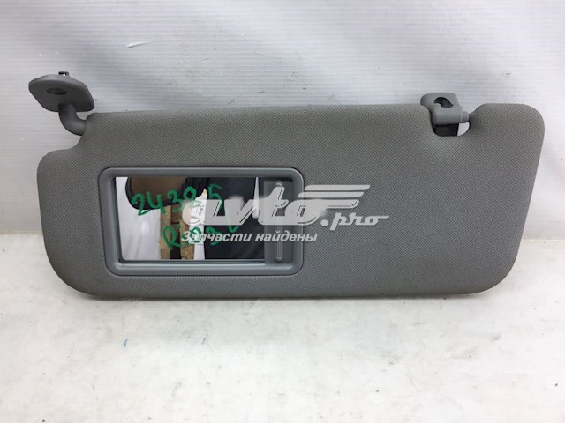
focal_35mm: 29
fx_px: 473
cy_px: 212
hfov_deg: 61.7
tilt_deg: -32.4
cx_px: 282
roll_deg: -0.1
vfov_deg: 48.2
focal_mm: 4.15
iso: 40
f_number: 2.2
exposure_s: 1/50
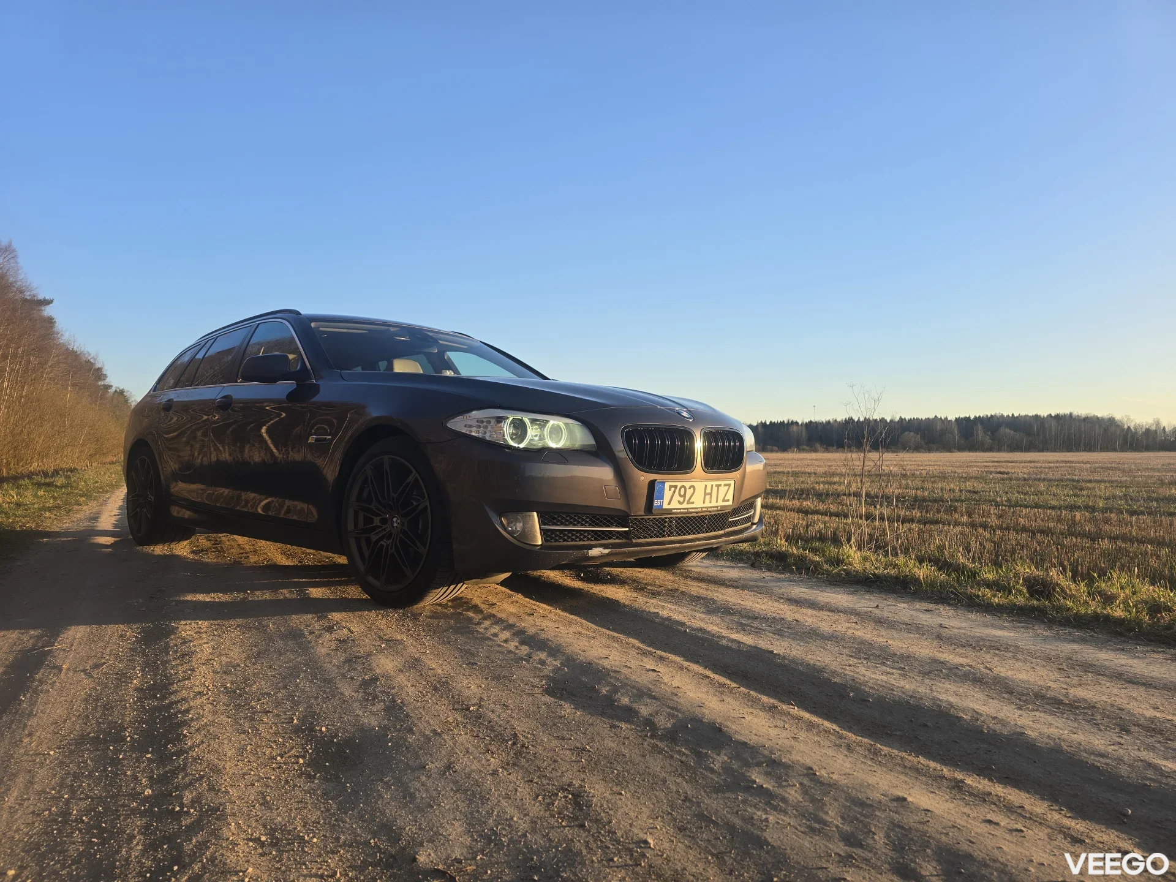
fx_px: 781
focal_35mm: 23
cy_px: 441
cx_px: 588
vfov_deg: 58.9
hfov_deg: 73.9
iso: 16
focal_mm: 6.3
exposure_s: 1/200
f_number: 1.7
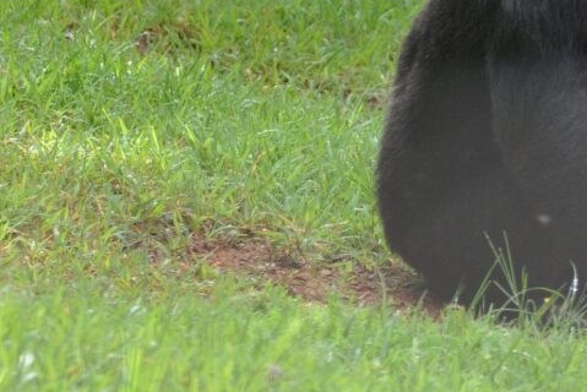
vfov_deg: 1.8
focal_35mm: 769
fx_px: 12546
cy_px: 29
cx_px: 569
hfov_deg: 2.7
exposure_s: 1/640
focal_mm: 240
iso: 800
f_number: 5.3
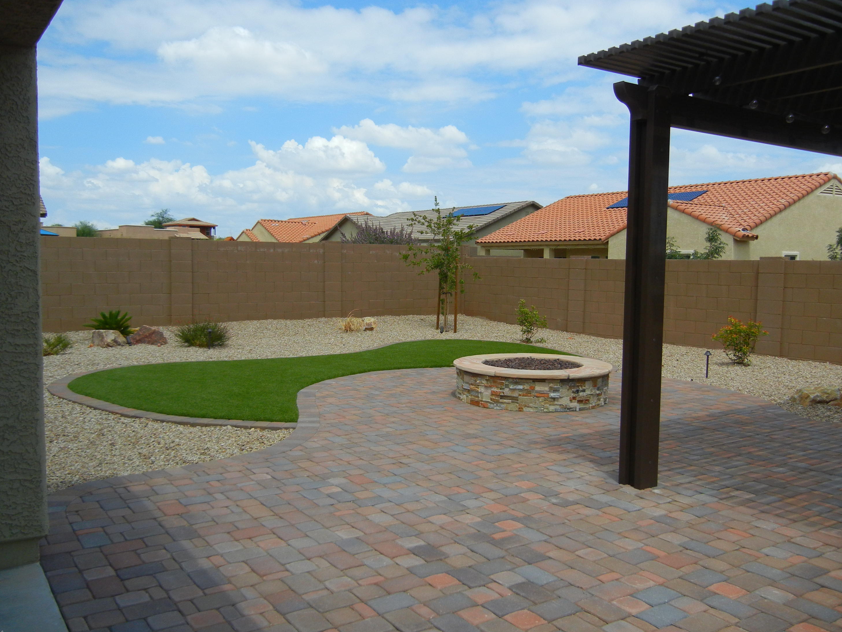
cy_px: 326
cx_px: 411
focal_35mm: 31
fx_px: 754
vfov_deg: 45.4
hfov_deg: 58.3
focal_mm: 5.4
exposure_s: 1/595
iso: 160
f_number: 7
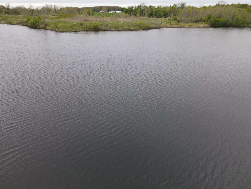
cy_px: 94
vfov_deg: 56.8
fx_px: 174
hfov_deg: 71.6
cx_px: 126
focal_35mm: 24
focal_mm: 4.5
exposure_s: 1/15
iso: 180
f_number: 2.8
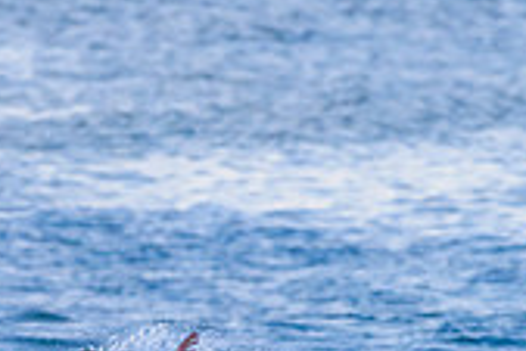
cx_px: 131
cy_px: 452
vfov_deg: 0.8
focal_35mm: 1712
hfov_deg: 1.2
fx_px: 25035
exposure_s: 1/2000
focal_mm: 500
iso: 1000
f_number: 5.6
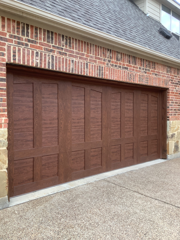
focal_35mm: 31
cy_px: 120
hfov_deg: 45.4
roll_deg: -0.3
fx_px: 215
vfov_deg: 58.4
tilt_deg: -1.4
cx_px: 90
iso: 25
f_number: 2.4
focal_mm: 3.3
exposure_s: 1/120
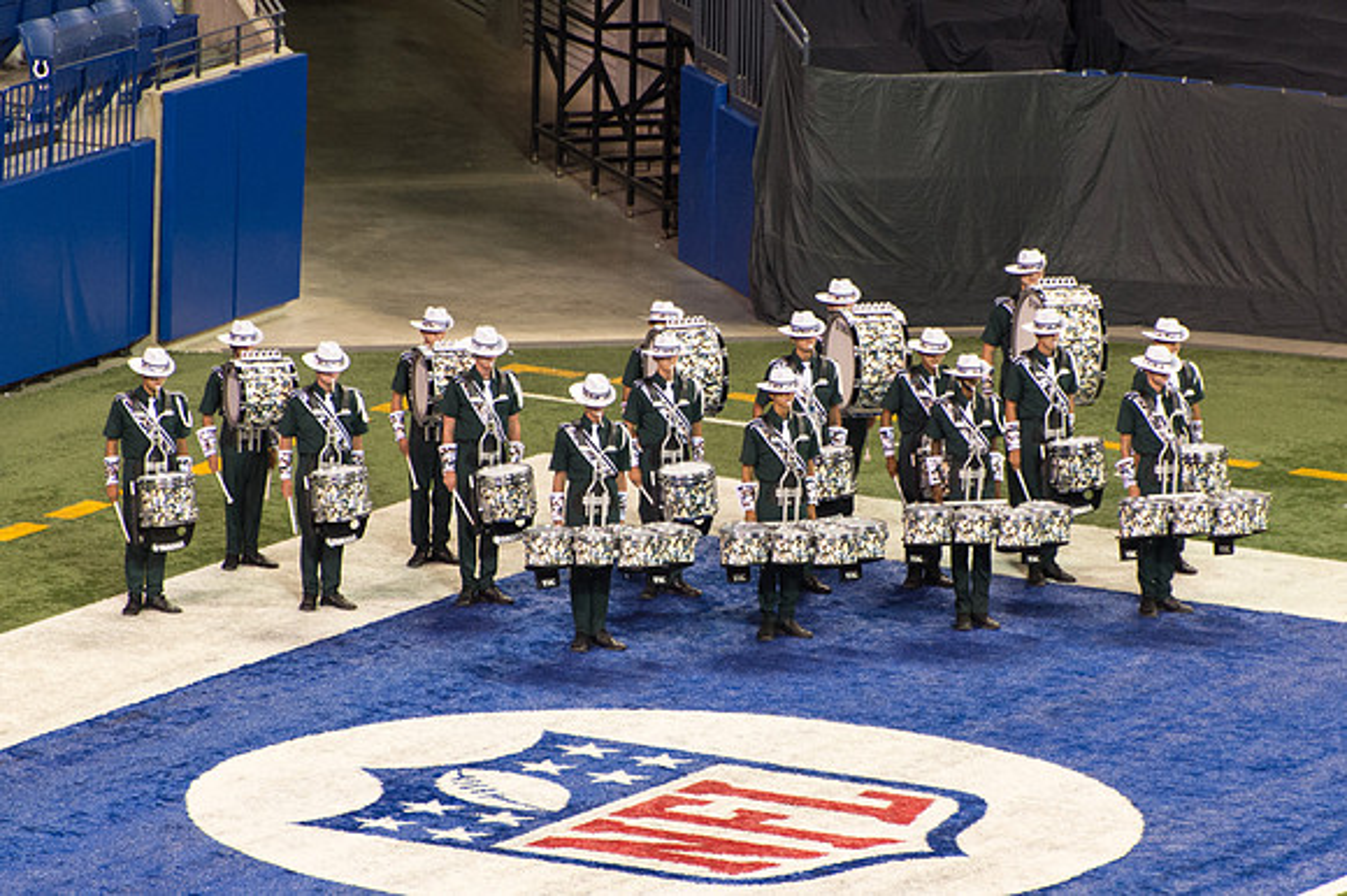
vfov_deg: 2.9
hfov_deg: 4.4
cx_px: 790
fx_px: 17588
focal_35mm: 470
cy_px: 477
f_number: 5.6
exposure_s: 1/320
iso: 2000
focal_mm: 300
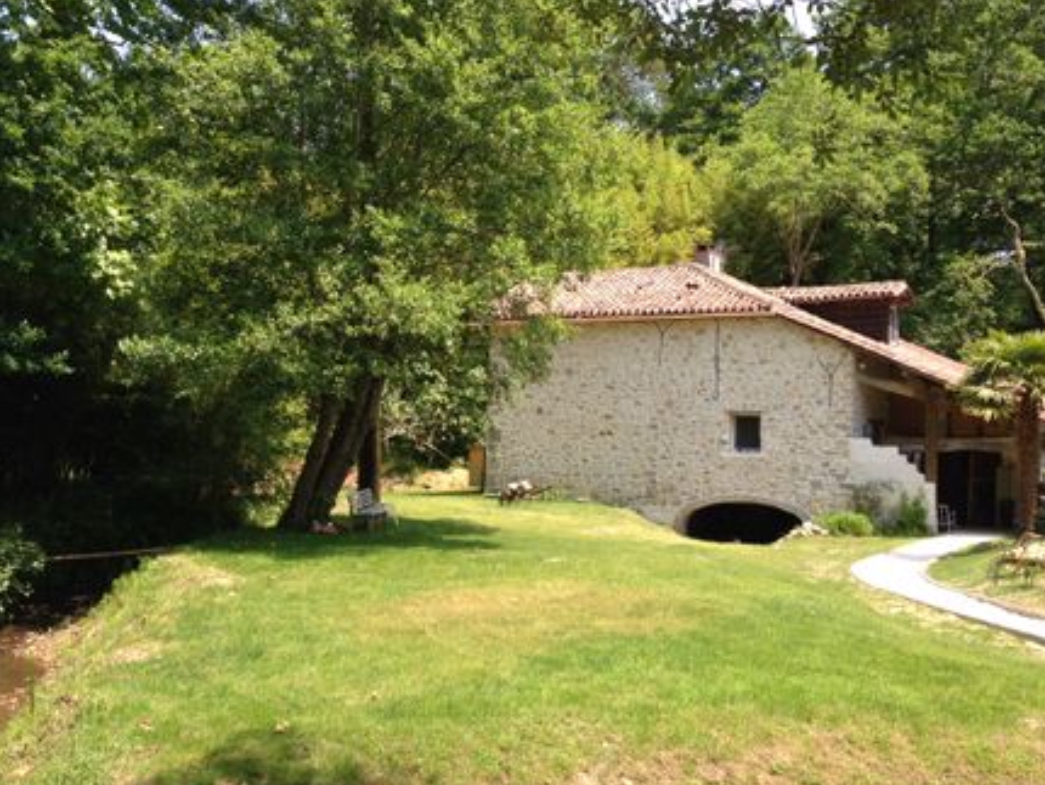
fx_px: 1389
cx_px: 491
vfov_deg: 31.5
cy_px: 386
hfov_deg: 41.2
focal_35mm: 46
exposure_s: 1/459
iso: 50
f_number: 2.4
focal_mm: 4.12
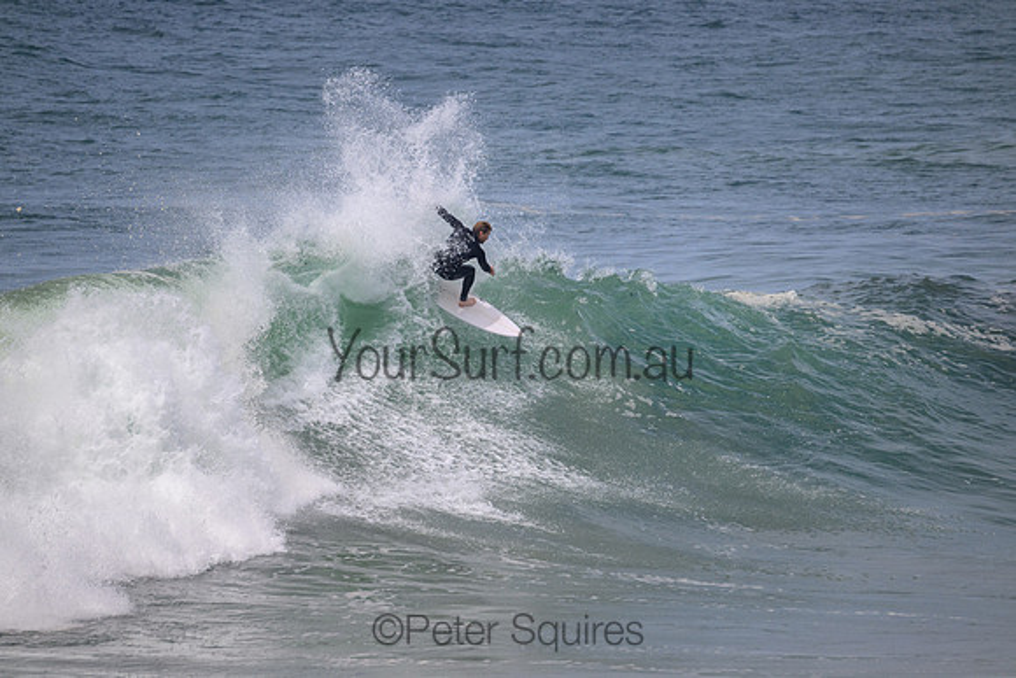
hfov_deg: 3.4
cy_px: 339
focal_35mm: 610
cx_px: 508
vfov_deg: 2.3
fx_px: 17219
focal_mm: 610
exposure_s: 1/2000
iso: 560
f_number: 11
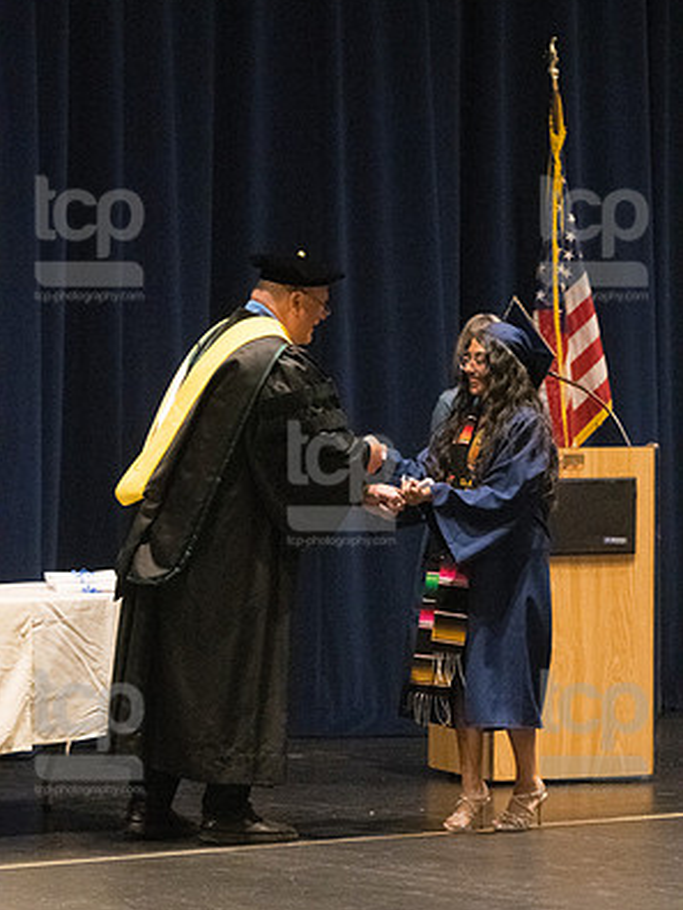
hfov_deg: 7.0
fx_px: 5604
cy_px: 483
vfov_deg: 9.3
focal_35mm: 213
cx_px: 342
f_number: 4.5
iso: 8000
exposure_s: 1/250
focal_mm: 130
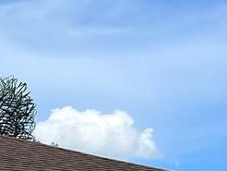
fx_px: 1109
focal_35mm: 169
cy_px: 263
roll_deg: +1.4
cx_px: -137
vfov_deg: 8.6
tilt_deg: +6.2
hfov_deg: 11.1
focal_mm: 5.1
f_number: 1.6
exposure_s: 1/4651
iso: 50
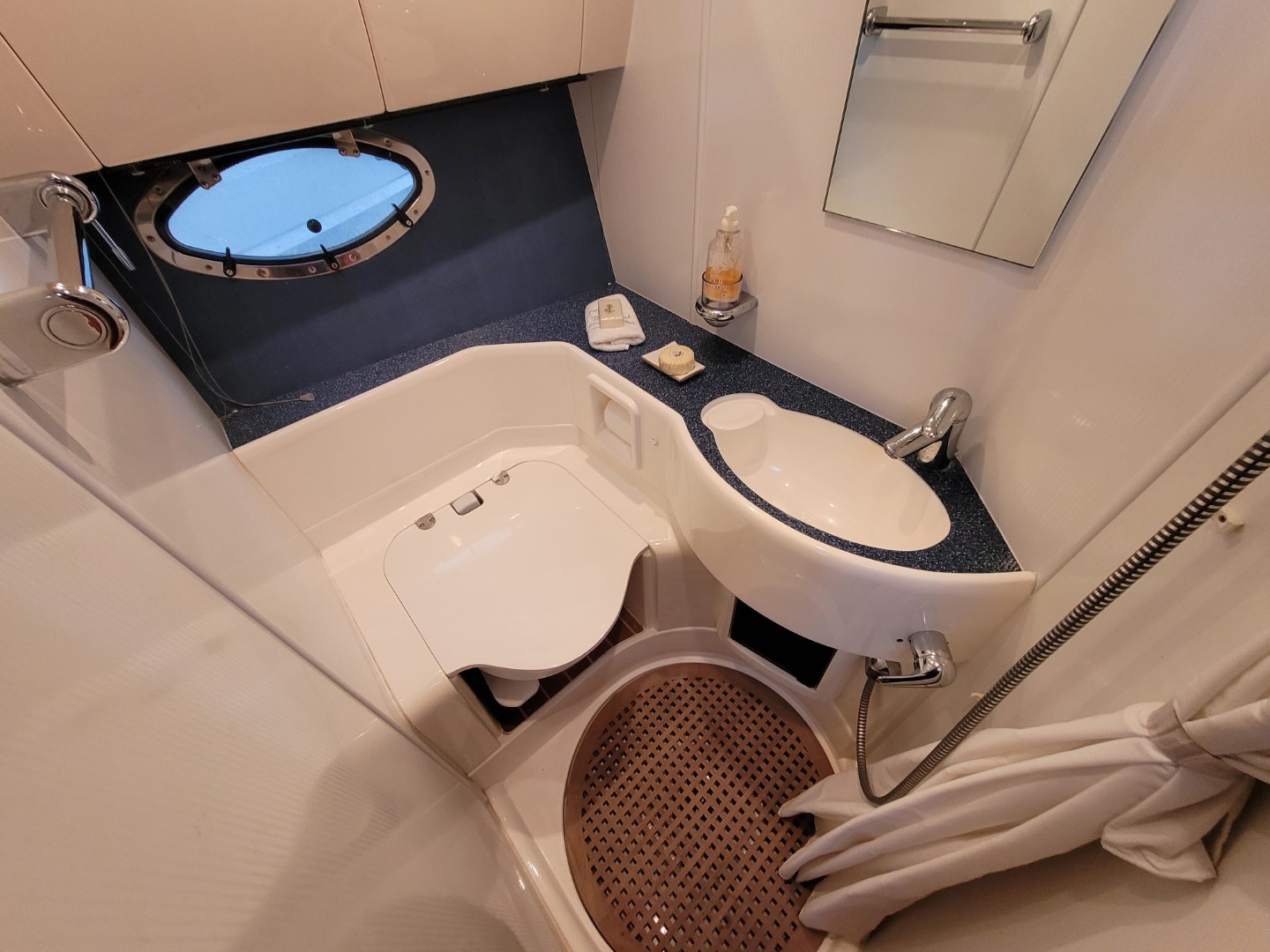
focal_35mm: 13
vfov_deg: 89.9
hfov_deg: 106.2
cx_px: 635
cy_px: 476
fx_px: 477
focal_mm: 1.74
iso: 200
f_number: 2.2
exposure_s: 1/50
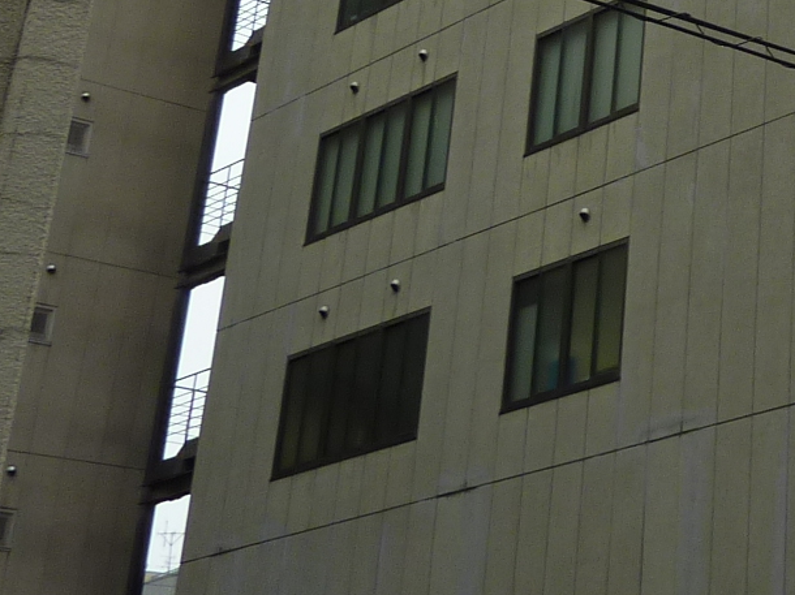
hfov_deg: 21.2
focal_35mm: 84
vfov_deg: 16.7
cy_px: -139
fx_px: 1928
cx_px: 1031
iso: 80
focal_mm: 4.1
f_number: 3.3
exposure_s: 1/80
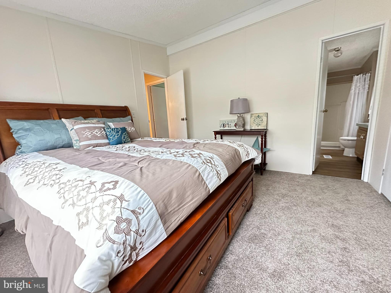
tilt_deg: -10.5
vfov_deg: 85.7
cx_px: 196
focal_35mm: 14
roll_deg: +3.7
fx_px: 158
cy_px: 146
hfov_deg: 102.1
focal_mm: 2.22
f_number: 2.2
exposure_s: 1/40
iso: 1250
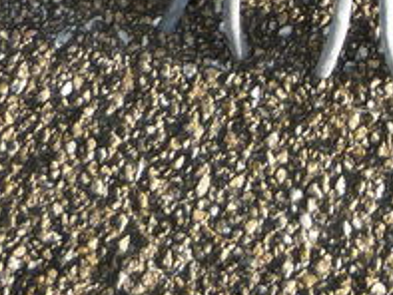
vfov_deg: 8.8
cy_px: -433
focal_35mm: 152
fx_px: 1727
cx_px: 608
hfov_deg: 12.3
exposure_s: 1/100
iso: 100
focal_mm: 5.2
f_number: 3.5
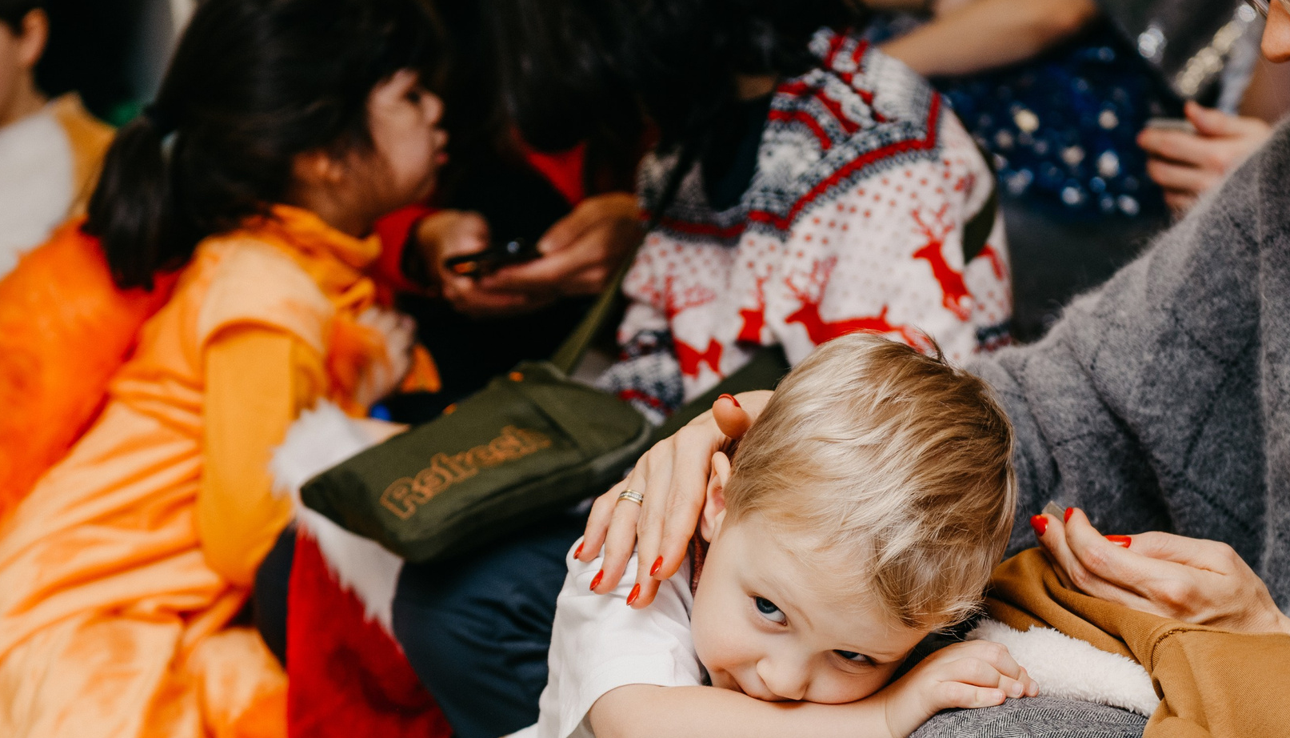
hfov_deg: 17.6
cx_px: 664
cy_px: 647
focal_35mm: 121
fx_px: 4155
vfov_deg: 10.1
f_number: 4
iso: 250
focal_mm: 70
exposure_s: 1/160
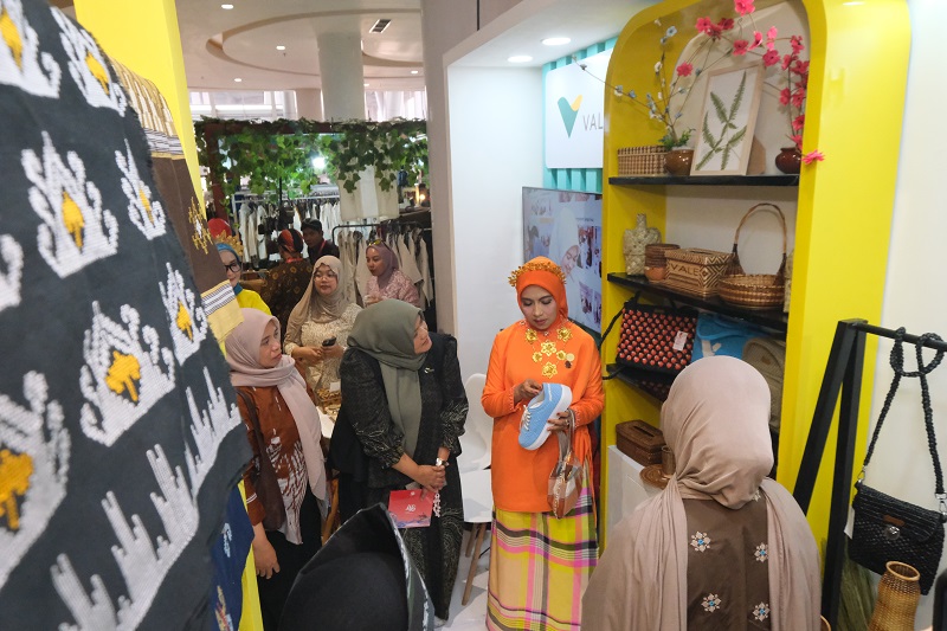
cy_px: 316
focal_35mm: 23
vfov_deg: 55.1
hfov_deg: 76.1
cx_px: 474
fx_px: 605
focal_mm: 15.1
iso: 8000
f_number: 5.6
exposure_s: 1/400
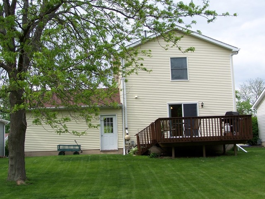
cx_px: 132
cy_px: 100
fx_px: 390
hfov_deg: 37.5
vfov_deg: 28.6
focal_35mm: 51
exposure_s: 1/500
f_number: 3
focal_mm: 8.5
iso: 80
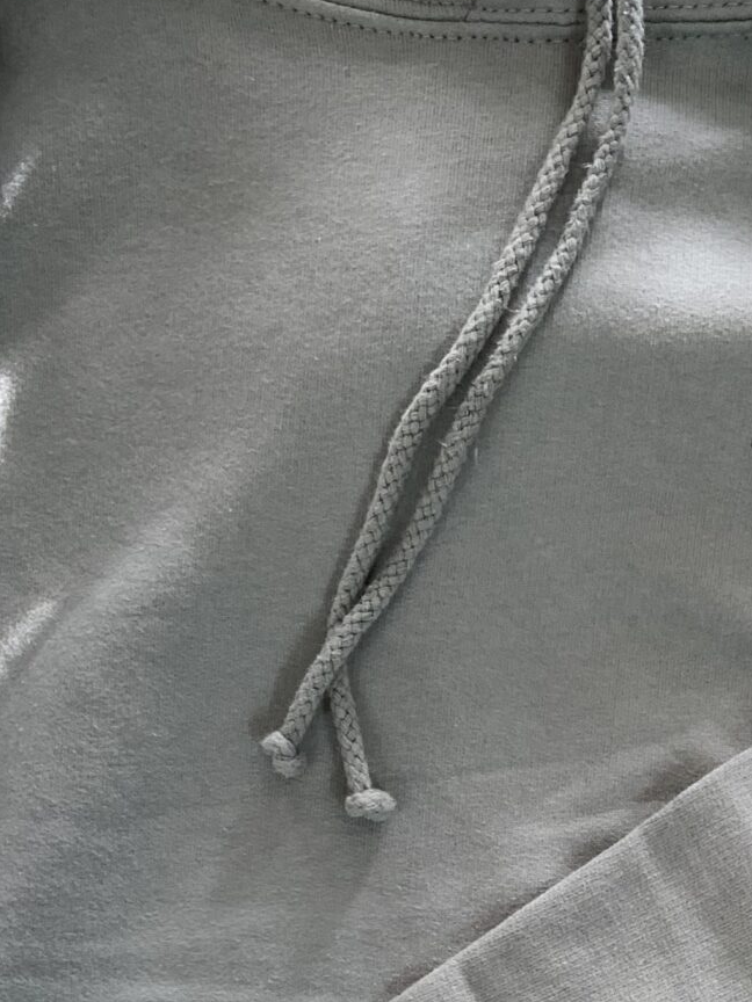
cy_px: 1022
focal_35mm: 77
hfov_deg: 19.0
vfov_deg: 24.1
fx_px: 2230
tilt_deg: -85.5
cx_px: 536
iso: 80
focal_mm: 4.25
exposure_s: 1/50
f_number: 1.8
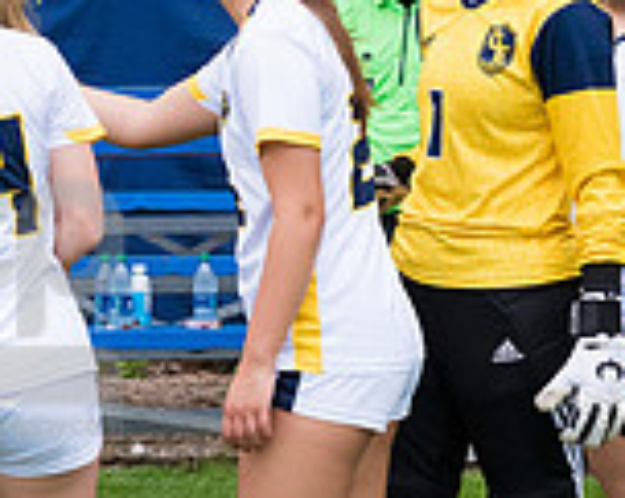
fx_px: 3840
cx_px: 0
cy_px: 294
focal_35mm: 208
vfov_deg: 7.4
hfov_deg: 9.2
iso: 1600
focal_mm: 58
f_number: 7.1
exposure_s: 1/640
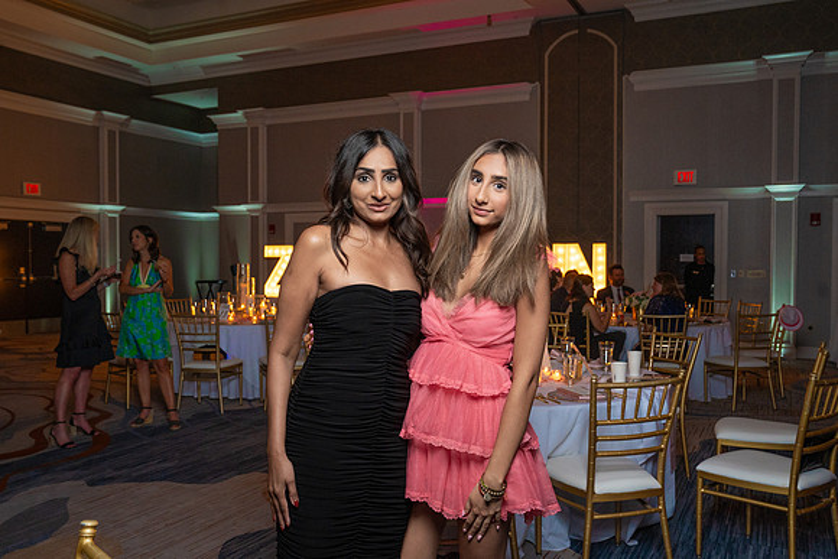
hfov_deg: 59.4
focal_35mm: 32
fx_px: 735
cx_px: 433
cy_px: 281
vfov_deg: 41.7
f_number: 5.6
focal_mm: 30
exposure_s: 1/160
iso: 2000
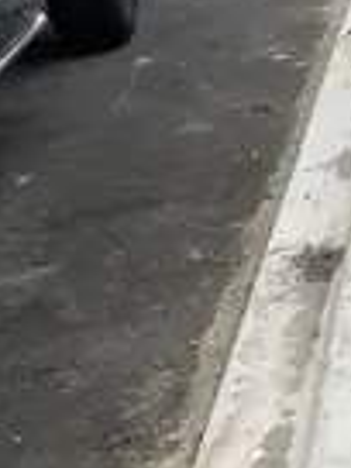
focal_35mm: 107
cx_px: 638
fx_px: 1447
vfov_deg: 18.3
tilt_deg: -17.3
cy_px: 124
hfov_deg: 12.6
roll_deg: +4.0
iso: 16
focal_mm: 3
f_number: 1.8
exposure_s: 1/1035
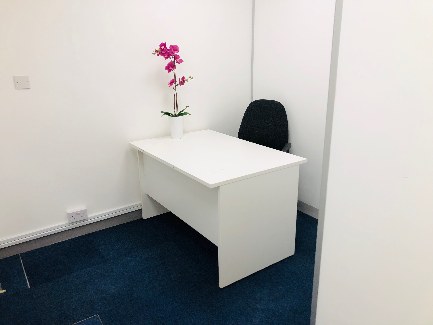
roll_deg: +0.4
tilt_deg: -17.3
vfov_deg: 49.7
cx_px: 216
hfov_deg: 63.4
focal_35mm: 28
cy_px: 162
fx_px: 350
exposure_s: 1/50
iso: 32
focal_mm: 3.99
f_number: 1.8
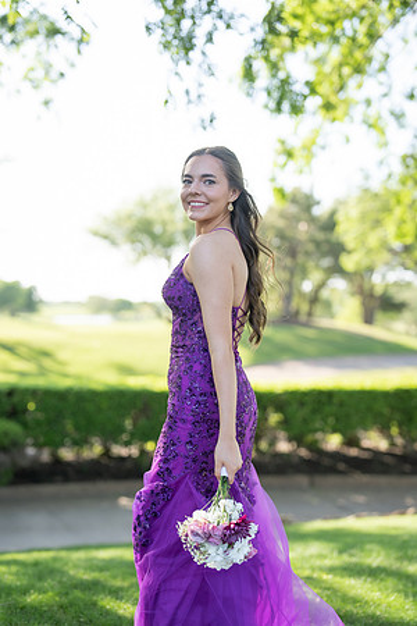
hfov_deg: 27.0
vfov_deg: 39.6
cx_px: 208
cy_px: 313
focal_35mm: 50
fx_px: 869
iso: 160
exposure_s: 1/1000
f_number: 1.8
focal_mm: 50
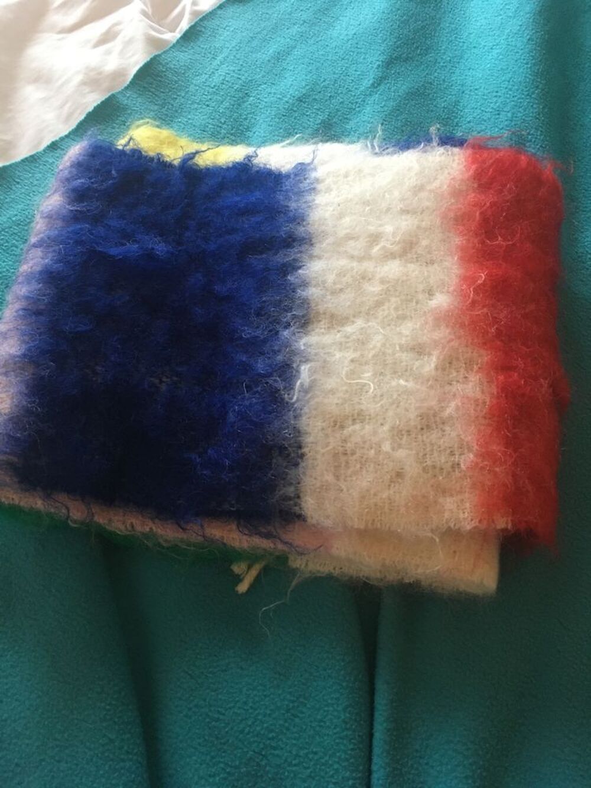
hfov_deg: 48.2
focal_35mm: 29
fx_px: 660
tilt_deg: -58.4
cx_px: 296
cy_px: 394
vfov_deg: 61.7
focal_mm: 4.15
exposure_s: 1/33
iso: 200
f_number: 2.2
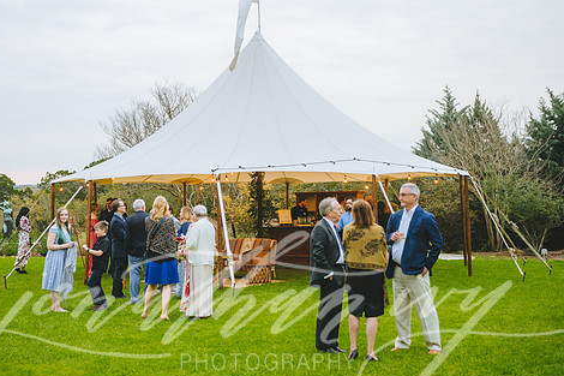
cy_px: 154
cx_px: 223
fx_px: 940
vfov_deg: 22.6
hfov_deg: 33.3
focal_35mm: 60
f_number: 2.8
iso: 500
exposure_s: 1/200
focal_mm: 46
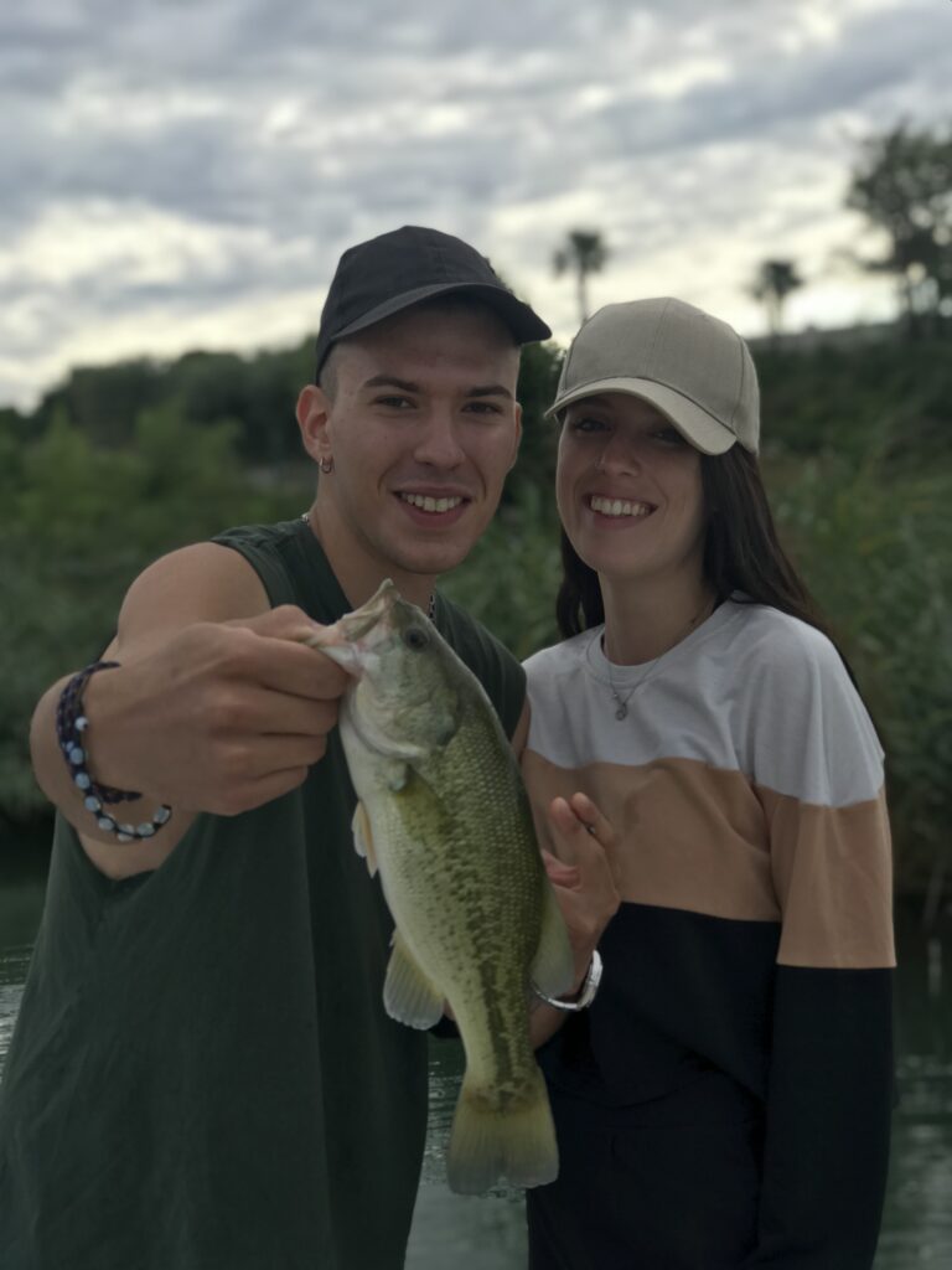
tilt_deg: -0.9
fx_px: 2090
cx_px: 476
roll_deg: +2.6
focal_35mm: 57
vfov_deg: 33.8
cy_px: 635
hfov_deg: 25.7
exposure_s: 1/371
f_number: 2.8
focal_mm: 6.6
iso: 20
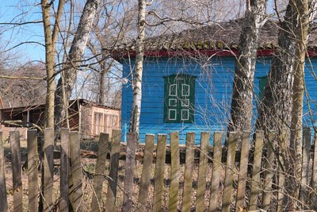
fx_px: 352
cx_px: 158
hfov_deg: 48.4
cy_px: 106
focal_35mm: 40
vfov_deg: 33.4
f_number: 6.3
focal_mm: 27
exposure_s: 1/60
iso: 640
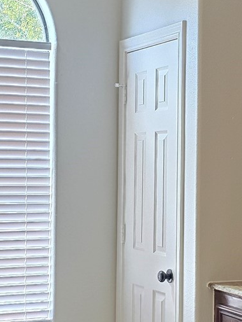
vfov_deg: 21.1
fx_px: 866
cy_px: 170
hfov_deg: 15.9
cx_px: 169
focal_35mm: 93
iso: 500
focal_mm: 6.3
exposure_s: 1/120
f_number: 1.7
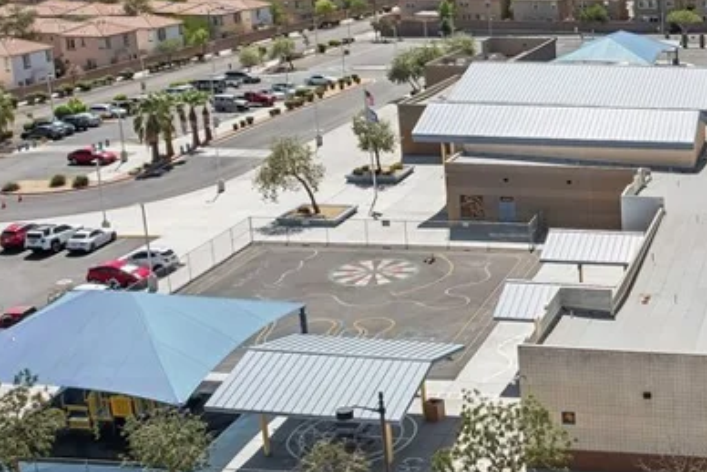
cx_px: 681
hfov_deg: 32.2
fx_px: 1139
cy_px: 117
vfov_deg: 23.2
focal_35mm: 58
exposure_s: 1/2000
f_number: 2.8
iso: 120
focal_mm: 8.4
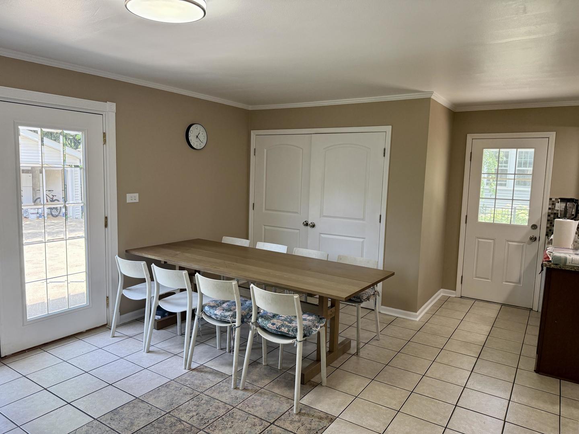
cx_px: 290
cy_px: 217
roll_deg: -1.6
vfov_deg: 56.8
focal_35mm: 24
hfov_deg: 71.6
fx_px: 401
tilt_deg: -5.8
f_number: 1.78
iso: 200
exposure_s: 1/186
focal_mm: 6.76
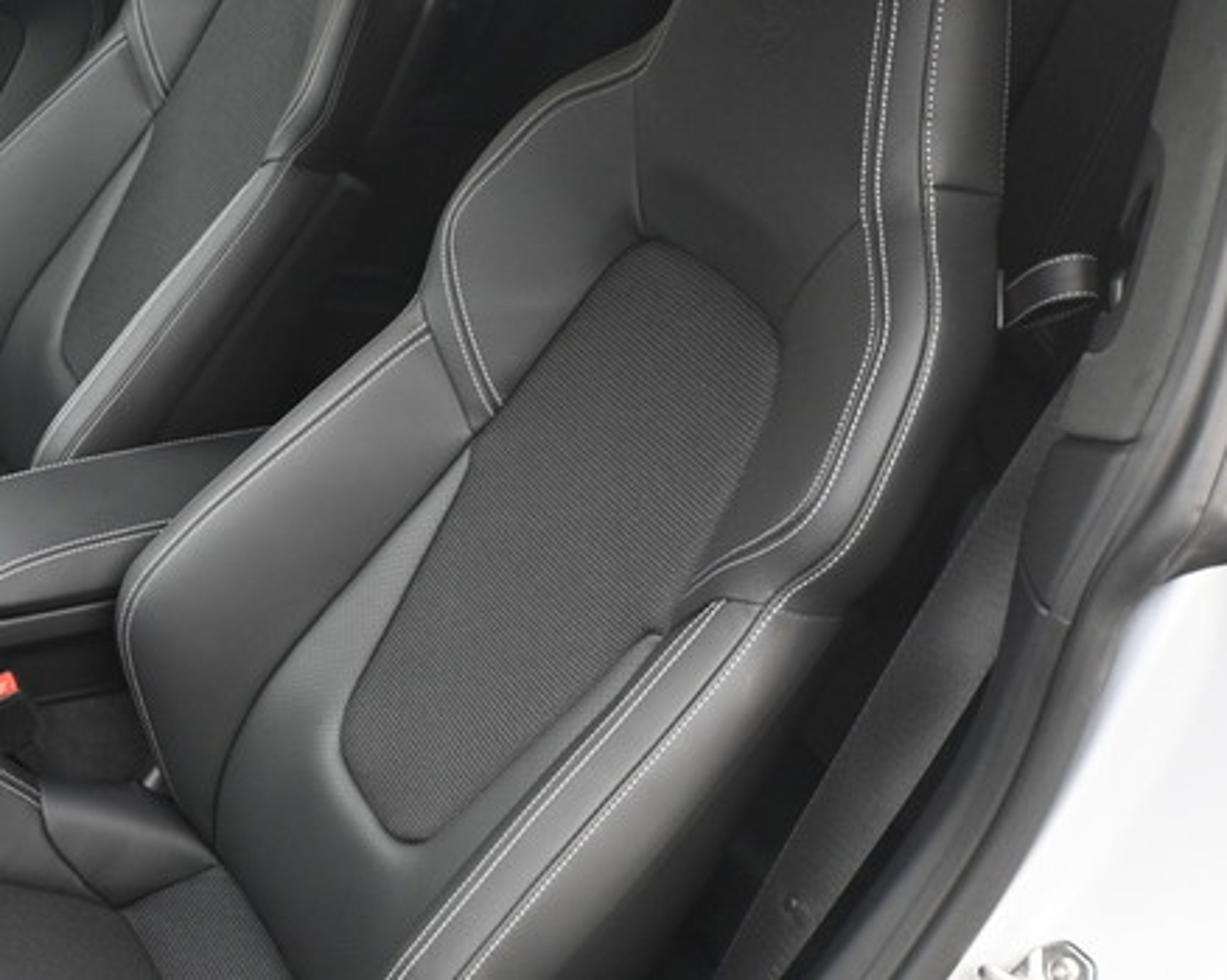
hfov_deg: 34.6
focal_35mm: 52
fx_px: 1881
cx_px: 178
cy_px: 669
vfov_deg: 29.0
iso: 2000
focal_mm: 21
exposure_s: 1/25
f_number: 4
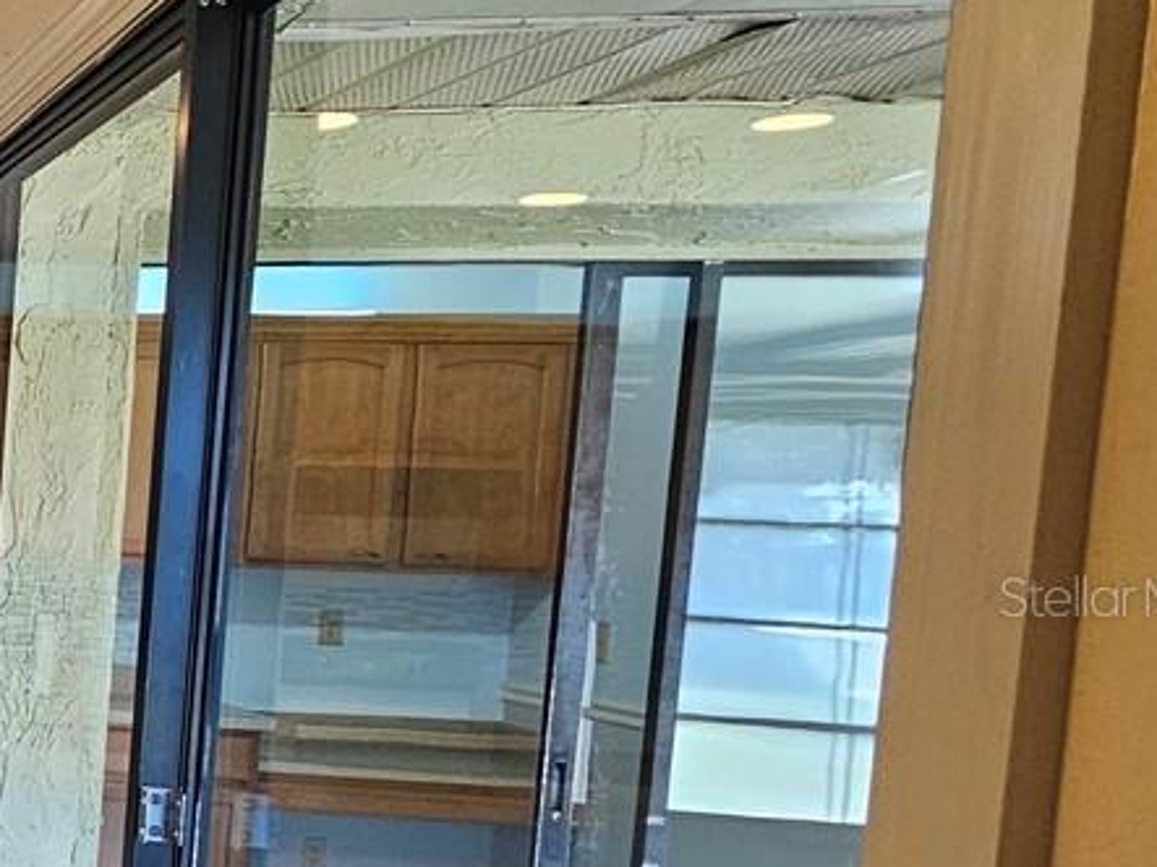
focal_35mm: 47
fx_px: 1570
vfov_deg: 30.6
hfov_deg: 23.6
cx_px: -844
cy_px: 595
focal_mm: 2.2
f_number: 2.2
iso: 250
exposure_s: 1/60
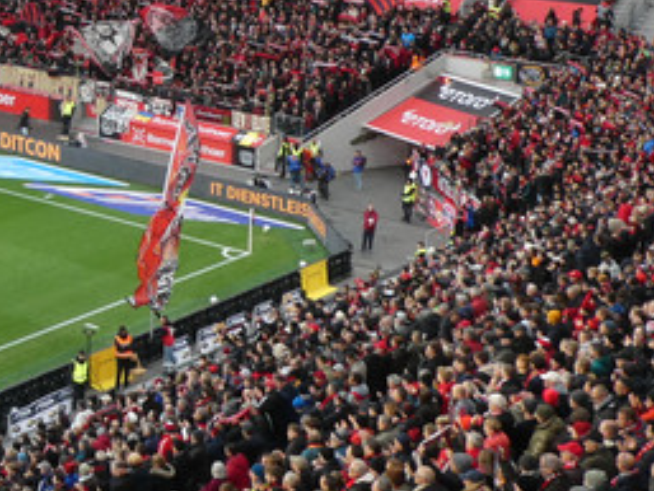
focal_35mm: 87
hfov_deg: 21.2
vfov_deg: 16.5
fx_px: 1644
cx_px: -94
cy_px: -56
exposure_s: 1/80
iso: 160
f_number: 3.7
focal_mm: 6.3
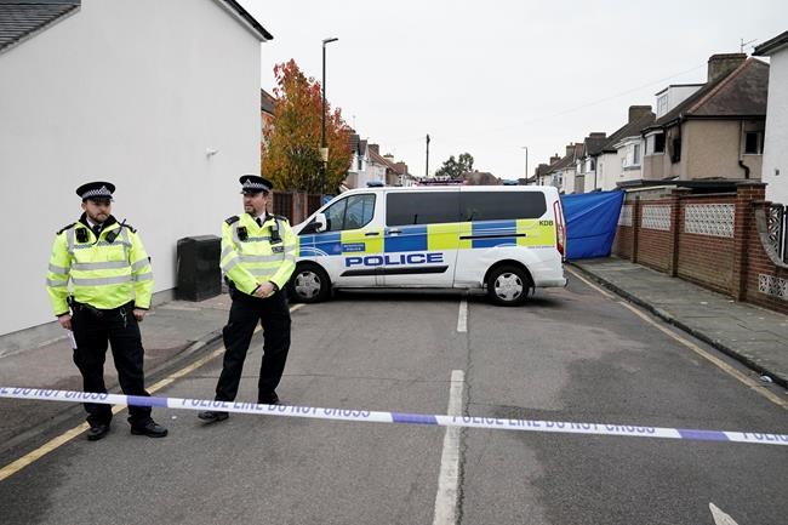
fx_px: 656
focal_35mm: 30
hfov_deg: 61.9
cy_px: 262
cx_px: 394
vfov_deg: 43.6
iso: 2000
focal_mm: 30
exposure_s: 1/800
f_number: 4.5
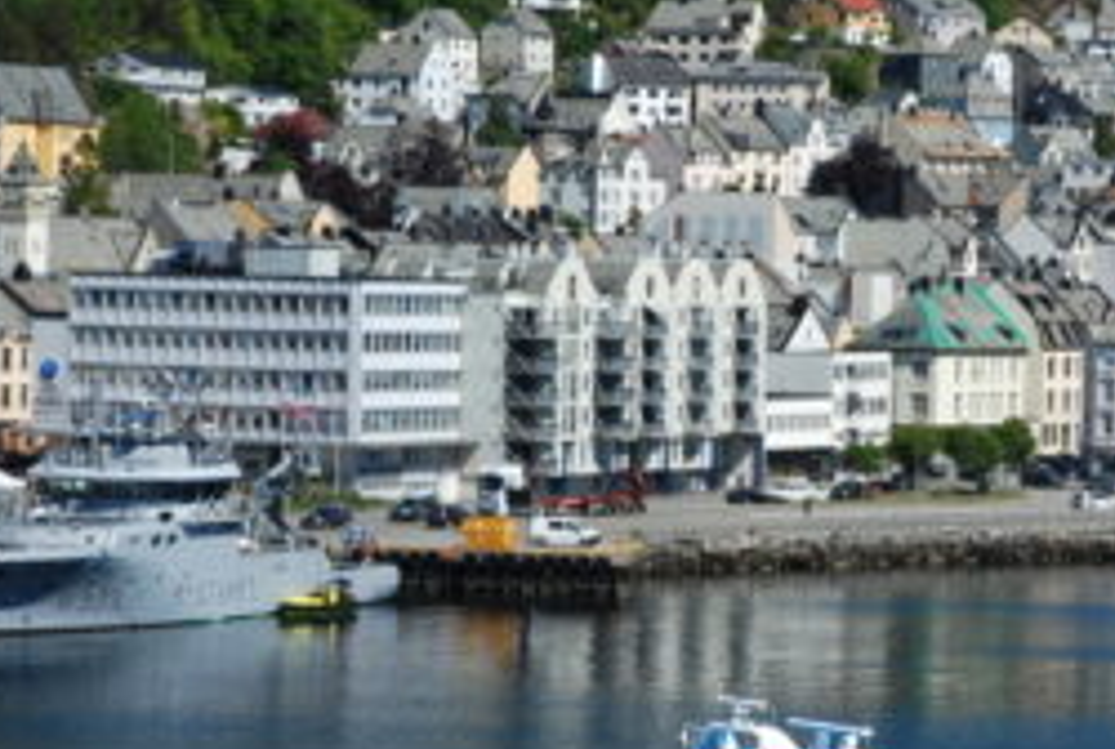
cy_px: 381
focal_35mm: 165
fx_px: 5123
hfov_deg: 12.4
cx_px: 727
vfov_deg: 8.4
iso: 100
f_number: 16
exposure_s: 1/100
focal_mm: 55
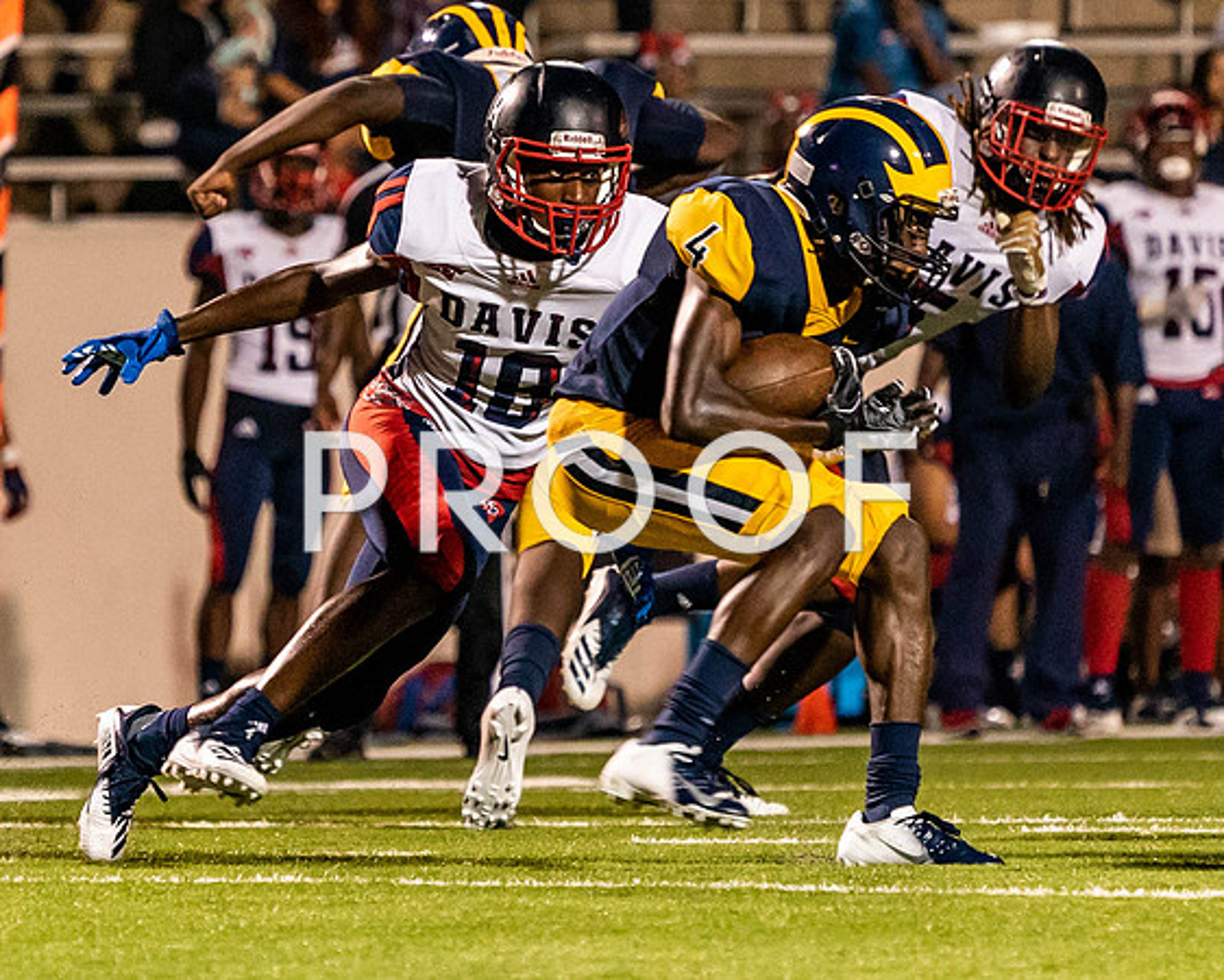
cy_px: 416
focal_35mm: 606
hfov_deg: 3.2
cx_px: 428
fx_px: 21973
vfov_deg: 2.6
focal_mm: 321
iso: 6400
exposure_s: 1/750
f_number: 5.6
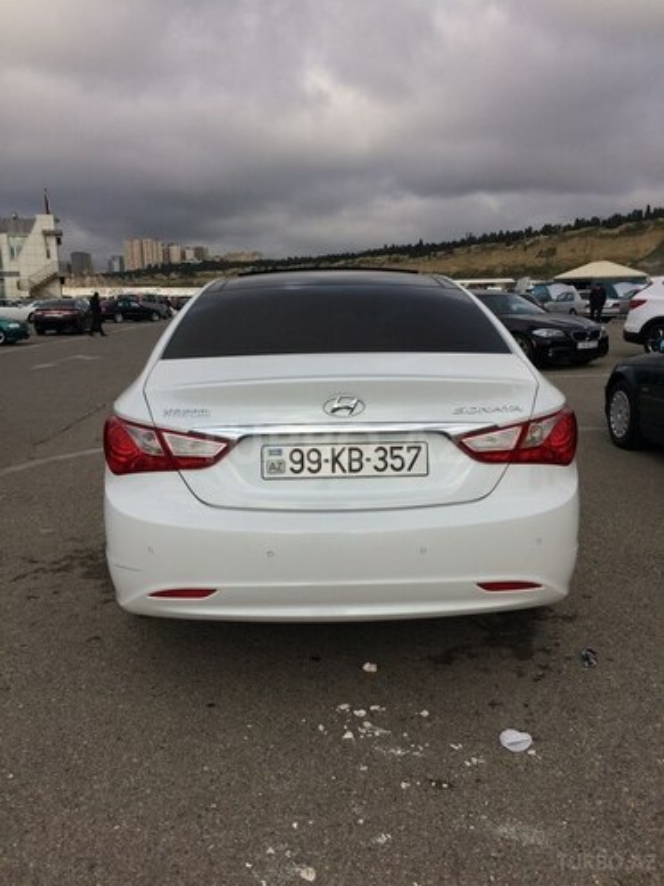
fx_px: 742
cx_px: 332
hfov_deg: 48.2
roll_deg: +2.3
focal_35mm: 29
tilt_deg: -11.2
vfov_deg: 61.7
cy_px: 443
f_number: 2.2
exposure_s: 1/3425
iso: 32
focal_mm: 4.15
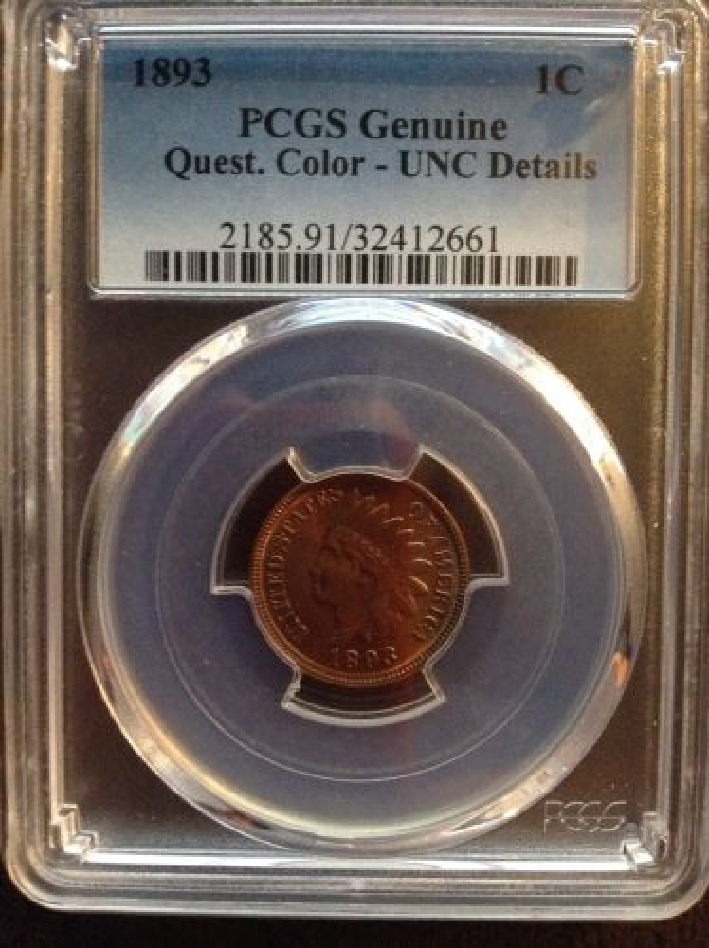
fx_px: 903
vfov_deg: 55.4
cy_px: 474
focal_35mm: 33
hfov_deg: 42.9
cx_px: 354
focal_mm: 3.3
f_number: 2.4
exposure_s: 1/15
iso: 400
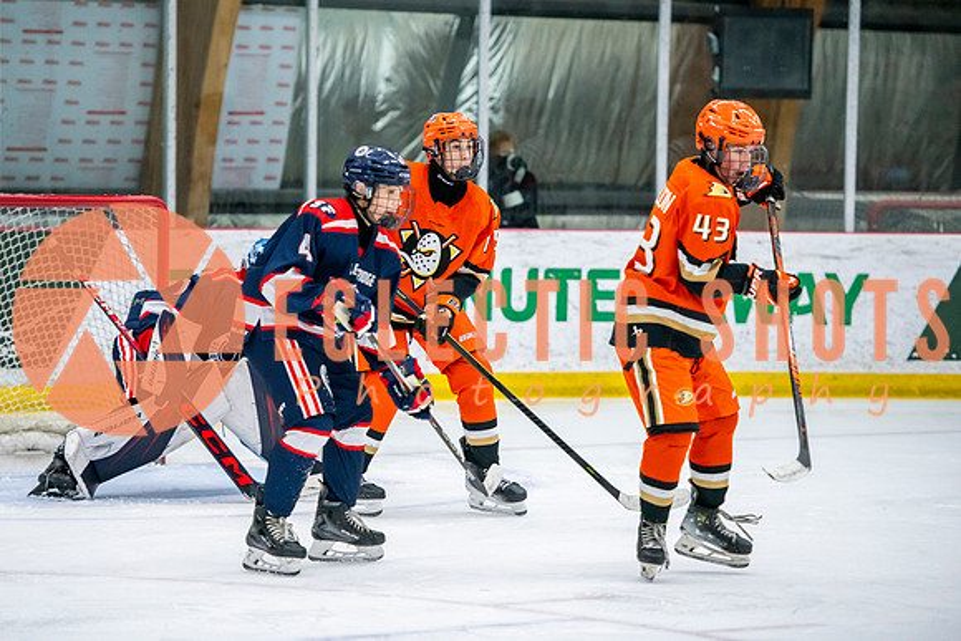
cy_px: 280
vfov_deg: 7.9
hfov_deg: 11.8
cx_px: 435
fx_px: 4663
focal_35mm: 175
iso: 2500
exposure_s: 1/800
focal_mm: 155
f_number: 3.2
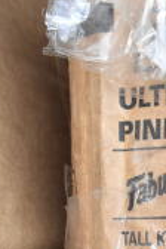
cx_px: 357
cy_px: 216
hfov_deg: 9.6
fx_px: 906
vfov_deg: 15.5
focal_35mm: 131
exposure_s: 1/400
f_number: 10
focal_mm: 24
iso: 1600
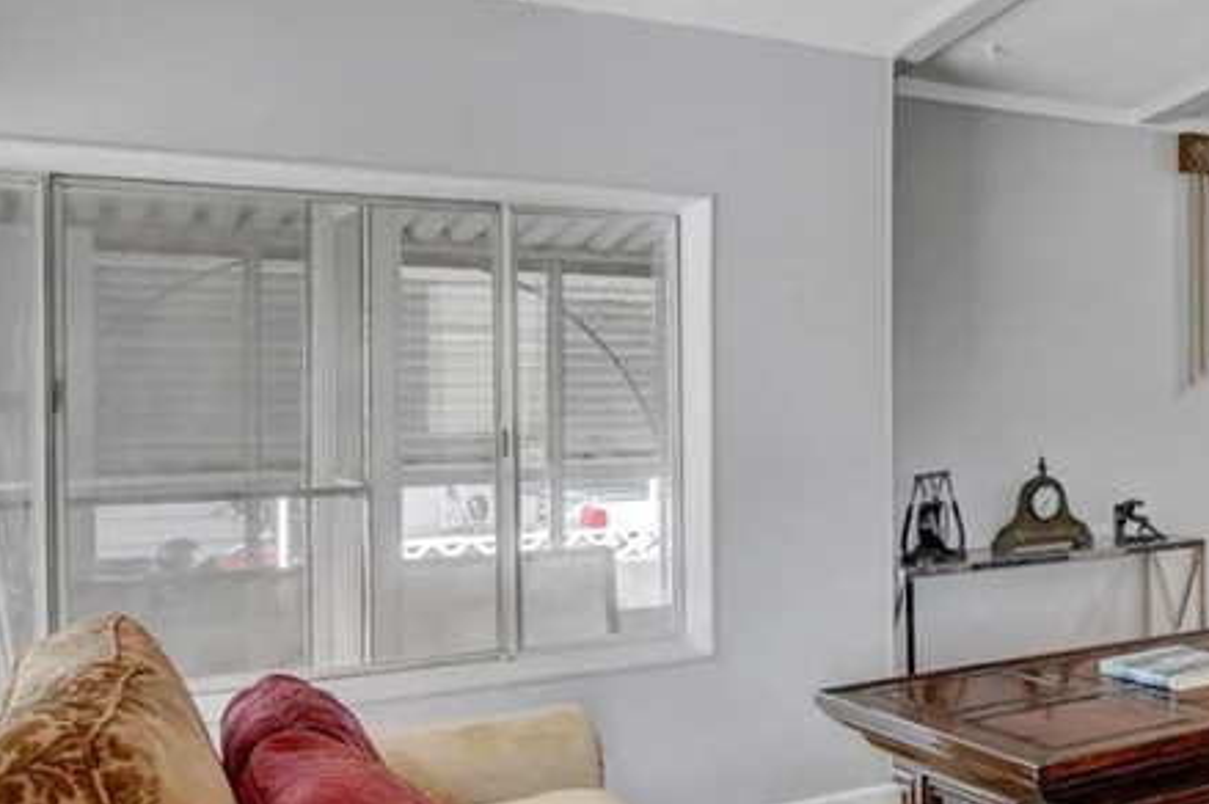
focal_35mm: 42
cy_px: 383
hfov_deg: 39.6
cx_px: 1267
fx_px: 1409
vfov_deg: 31.8
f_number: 9
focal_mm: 12
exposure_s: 1/8
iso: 640
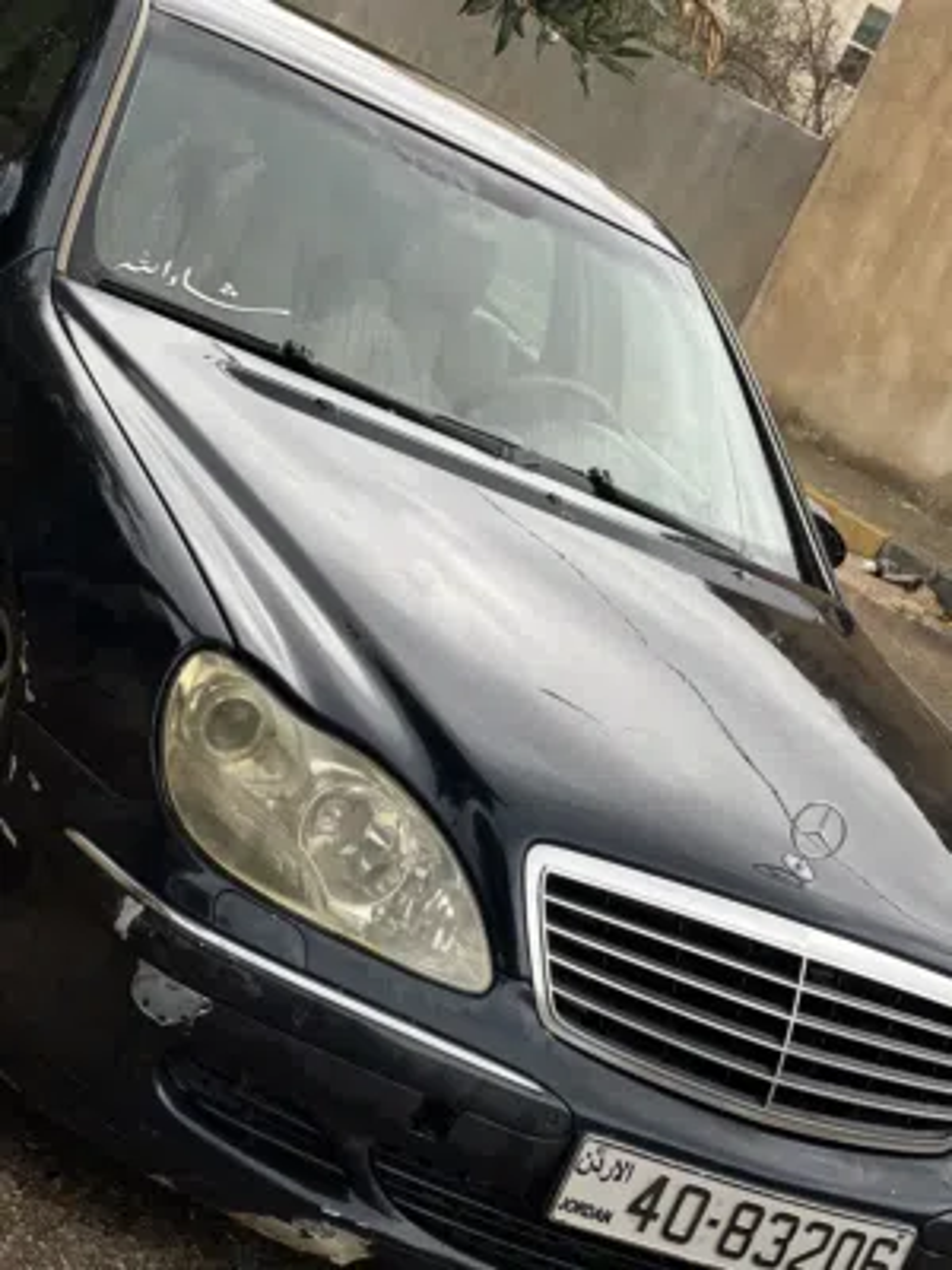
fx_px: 2824
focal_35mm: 77
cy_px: 635
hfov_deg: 19.1
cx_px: 476
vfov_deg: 25.3
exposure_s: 1/121
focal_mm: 9
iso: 80
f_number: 2.8
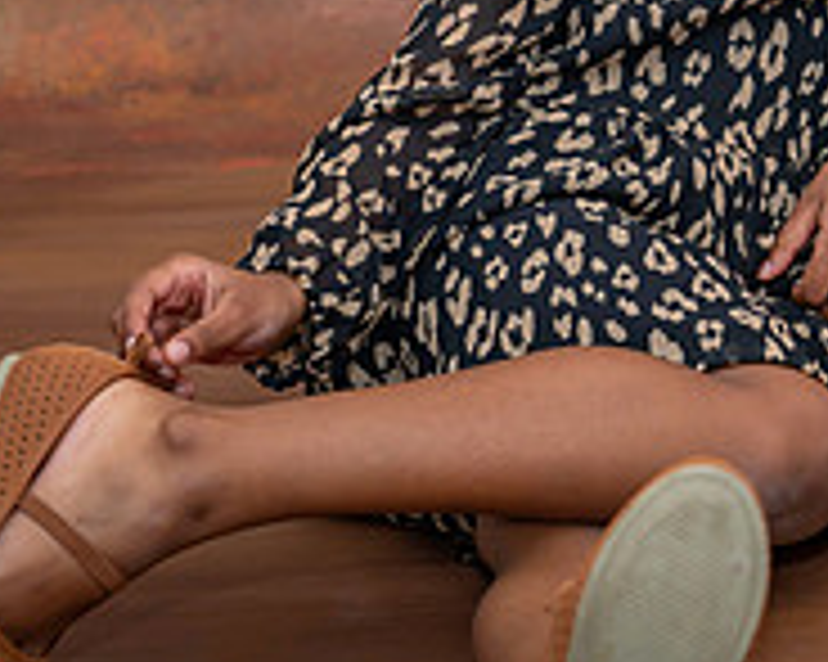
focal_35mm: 148
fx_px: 3625
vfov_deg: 10.3
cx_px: 1022
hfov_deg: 12.7
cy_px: -135
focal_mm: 50
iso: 250
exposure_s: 1/200
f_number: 5
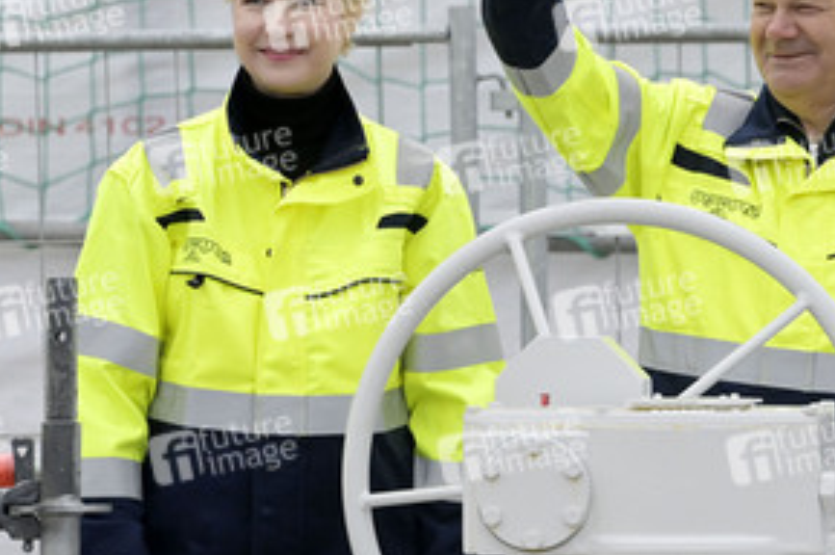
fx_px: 6881
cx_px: 550
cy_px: 234
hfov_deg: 6.9
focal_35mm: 297
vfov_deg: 4.6
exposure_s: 1/400
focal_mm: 190
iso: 4000
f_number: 6.3
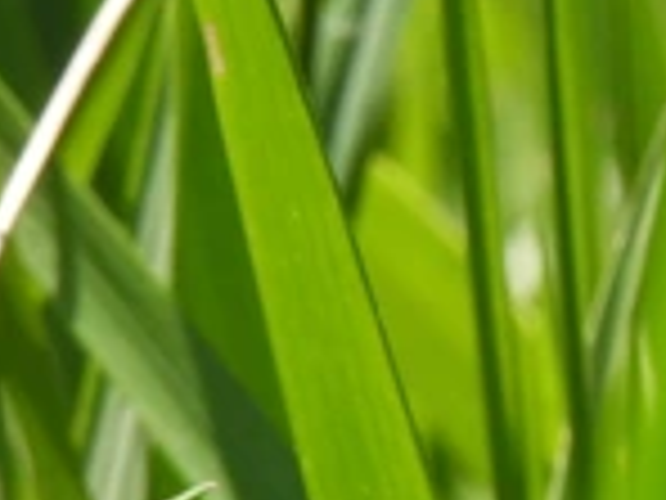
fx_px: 45694
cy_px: 194
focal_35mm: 2375
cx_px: 1422
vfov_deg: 0.6
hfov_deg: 0.8
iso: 100
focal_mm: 98.1
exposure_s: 1/200
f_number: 6.3
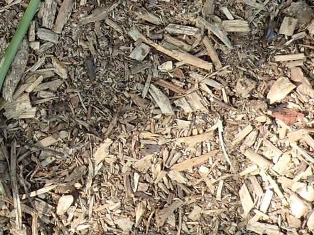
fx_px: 780
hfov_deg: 21.1
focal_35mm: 86
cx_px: -68
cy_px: -107
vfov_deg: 15.9
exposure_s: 1/160
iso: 100
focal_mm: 4.5
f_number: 2.8
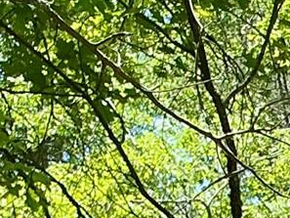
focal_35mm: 193
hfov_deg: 9.5
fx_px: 1618
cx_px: 594
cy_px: 662
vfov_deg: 6.9
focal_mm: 3
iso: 25
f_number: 1.8
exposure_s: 1/419
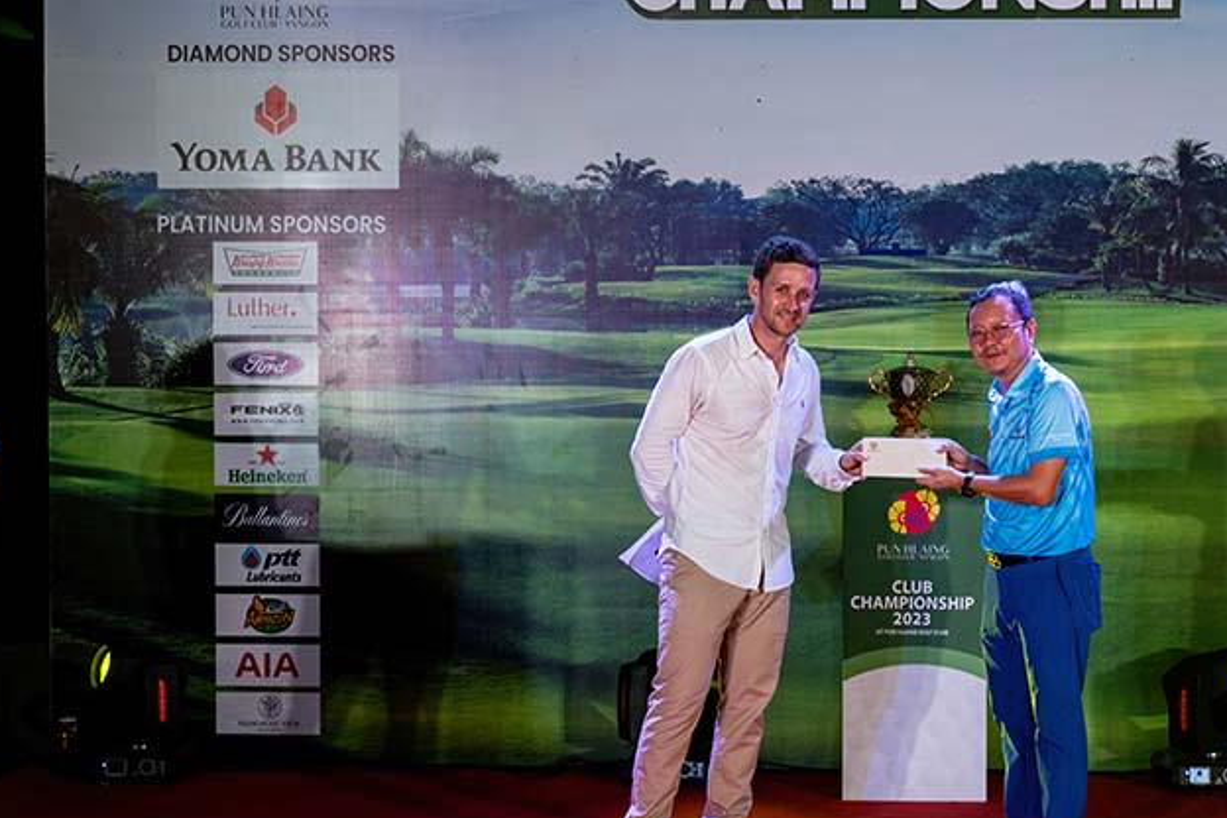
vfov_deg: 22.5
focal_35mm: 60
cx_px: 930
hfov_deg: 32.7
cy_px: 281
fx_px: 2045
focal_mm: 39
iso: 320
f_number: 4
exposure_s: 1/200
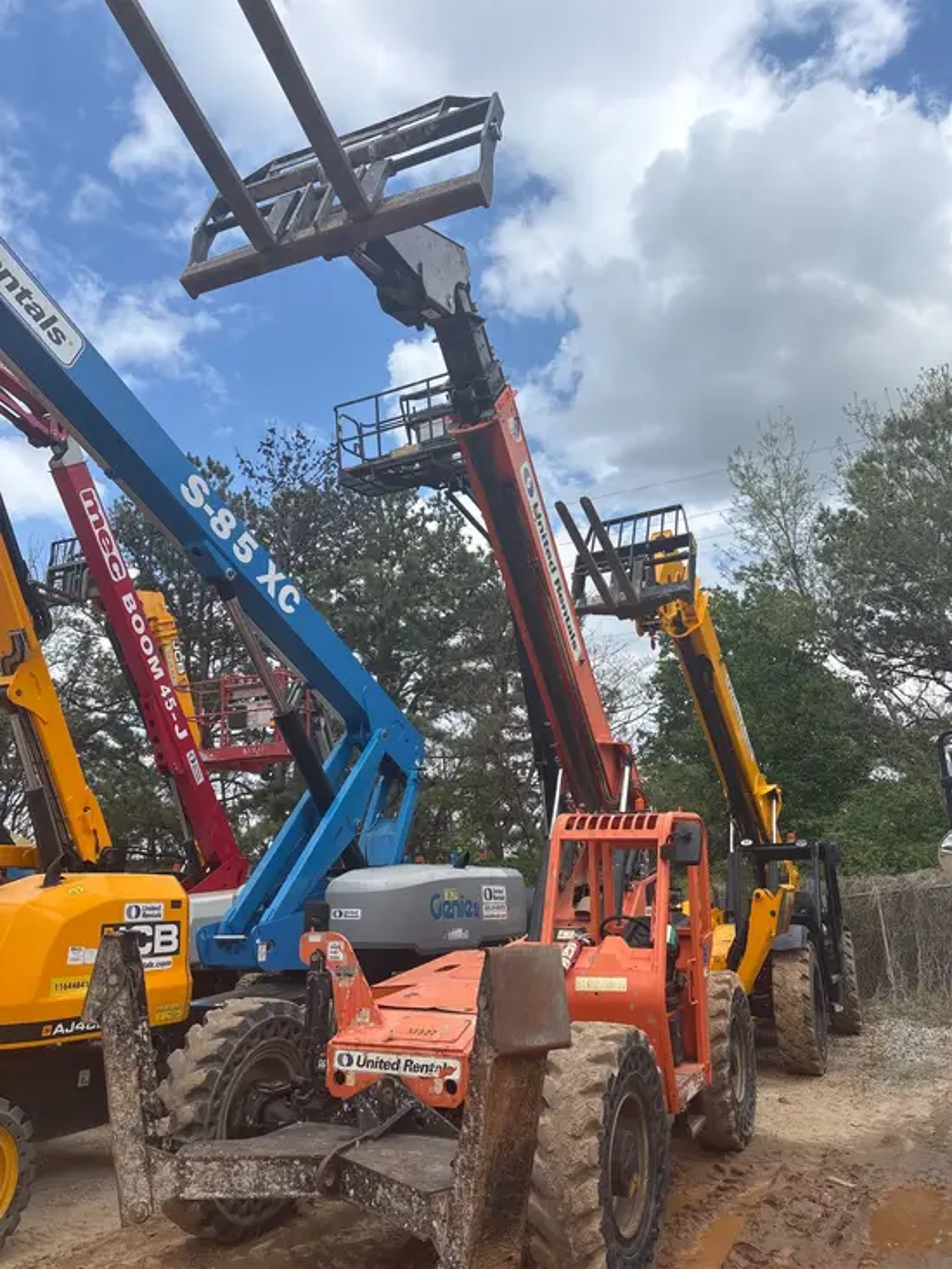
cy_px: 634
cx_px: 476
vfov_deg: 67.3
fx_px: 953
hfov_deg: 53.1
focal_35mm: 26
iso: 50
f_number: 1.6
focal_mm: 5.96
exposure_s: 1/3106
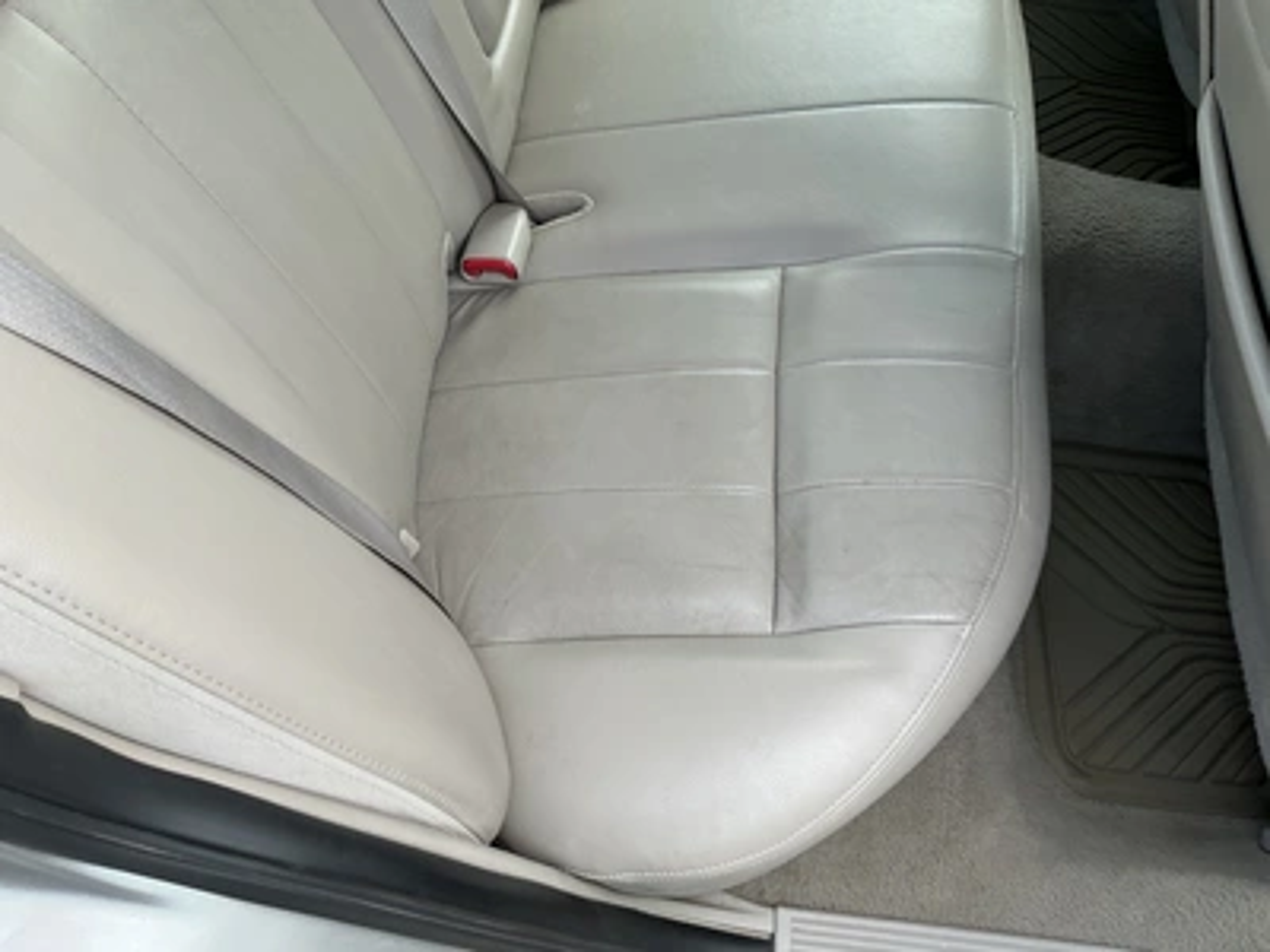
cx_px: 635
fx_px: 1027
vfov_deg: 49.7
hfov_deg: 63.4
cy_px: 476
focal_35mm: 28
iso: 20
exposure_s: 1/147
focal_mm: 3
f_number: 1.8
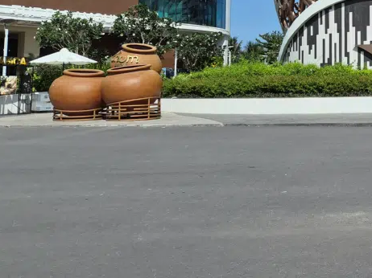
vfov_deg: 27.7
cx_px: 404
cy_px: 37
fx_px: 548
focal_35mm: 51
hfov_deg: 33.1
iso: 64
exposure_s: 1/7696
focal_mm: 5.4
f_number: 1.8
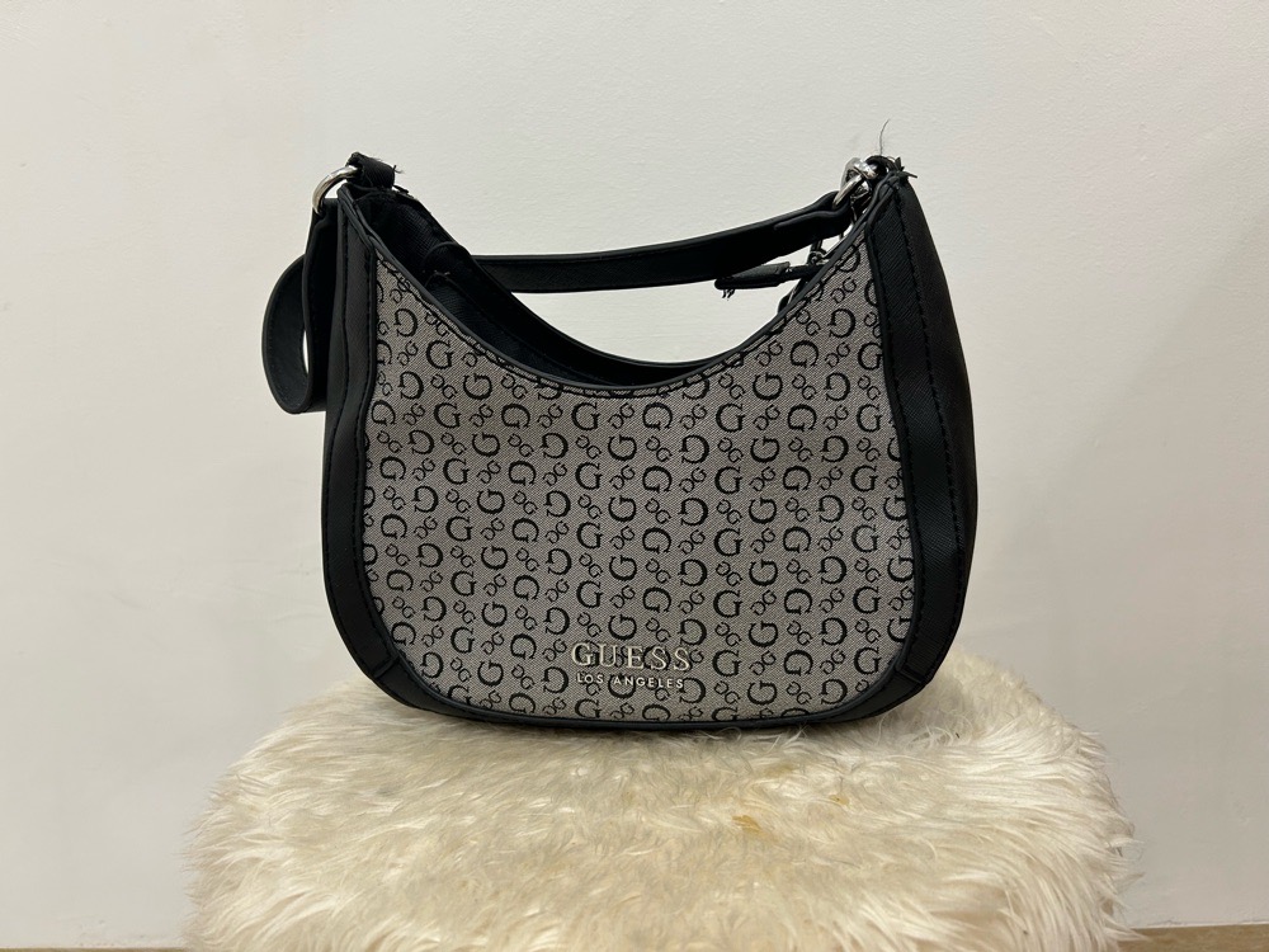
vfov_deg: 53.1
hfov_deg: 67.3
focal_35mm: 26
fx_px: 953
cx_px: 634
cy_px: 476
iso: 160
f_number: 1.5
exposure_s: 1/50
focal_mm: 5.7
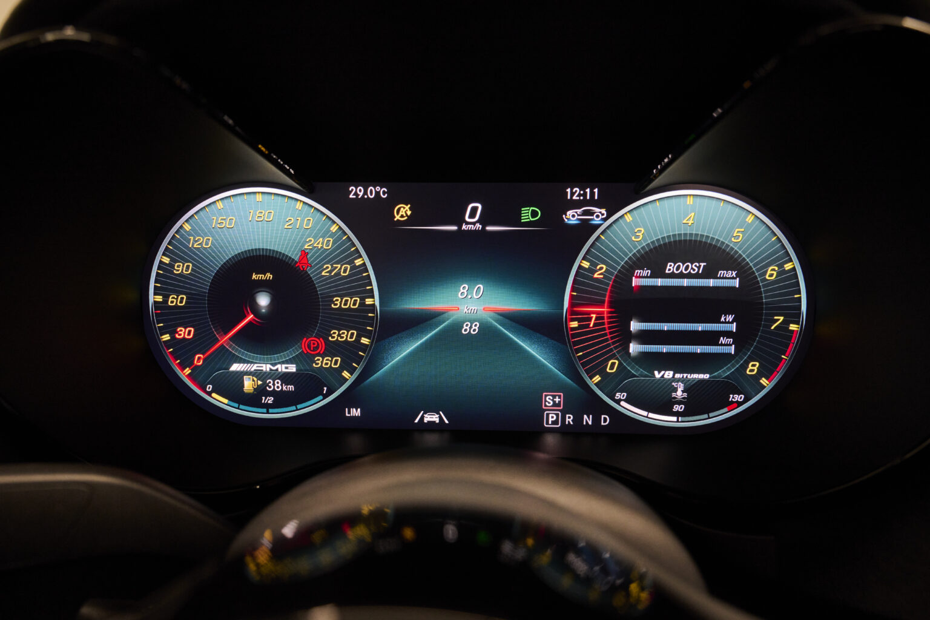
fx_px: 710
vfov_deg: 47.2
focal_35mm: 28
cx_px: 465
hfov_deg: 66.4
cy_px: 310
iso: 1250
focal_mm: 27.5
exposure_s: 1/40
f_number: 5
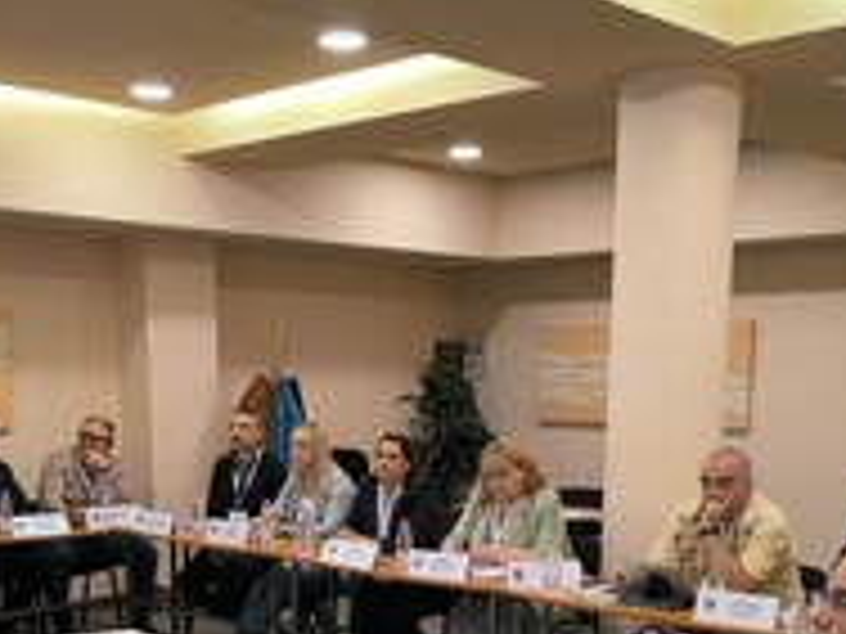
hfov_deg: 38.9
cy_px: 598
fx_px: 1198
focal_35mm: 49
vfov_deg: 28.3
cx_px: 374
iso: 400
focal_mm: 6.14
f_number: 1.65
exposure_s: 1/100
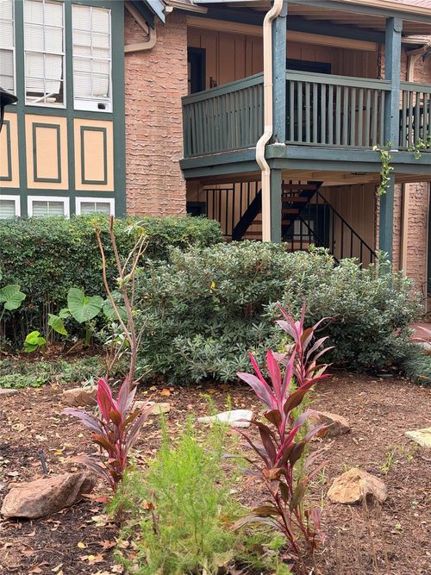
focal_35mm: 48
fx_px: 797
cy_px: 288
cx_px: 216
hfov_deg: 30.3
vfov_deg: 39.7
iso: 64
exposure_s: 1/490
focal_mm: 6.76
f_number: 1.78
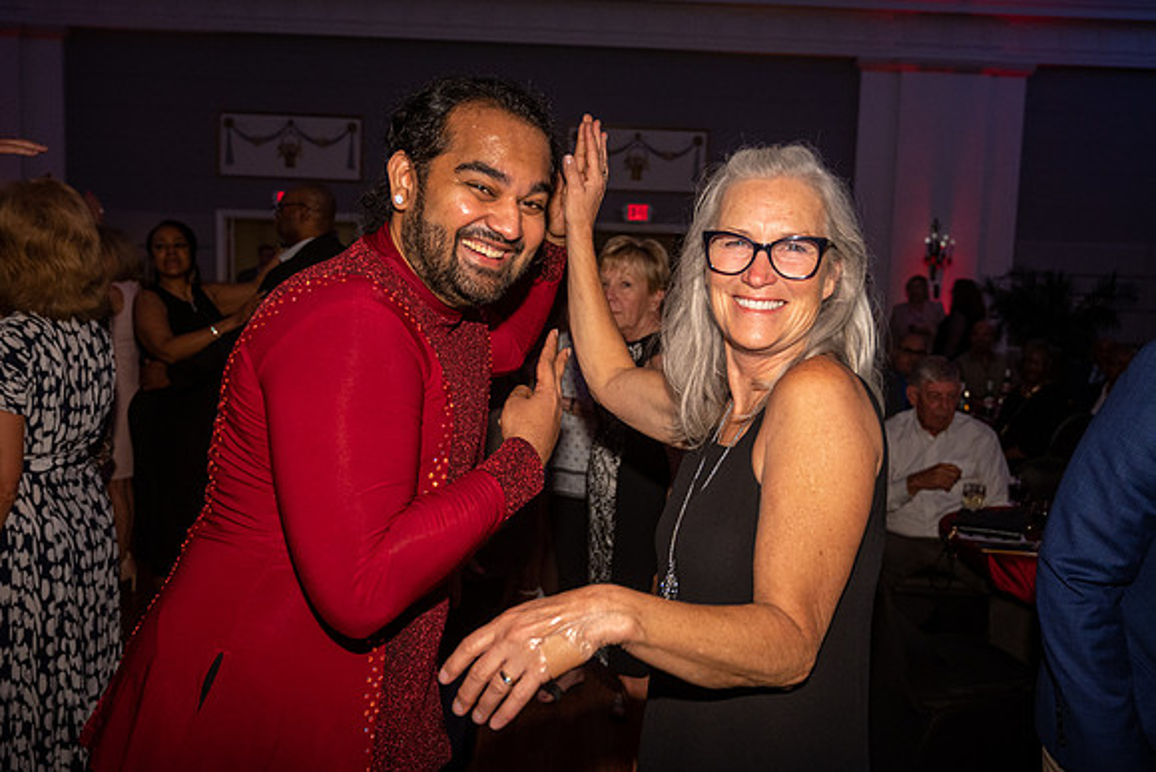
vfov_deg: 42.3
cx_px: 578
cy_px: 386
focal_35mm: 31
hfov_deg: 60.2
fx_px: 998
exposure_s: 1/400
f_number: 4
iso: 1600
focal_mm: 31
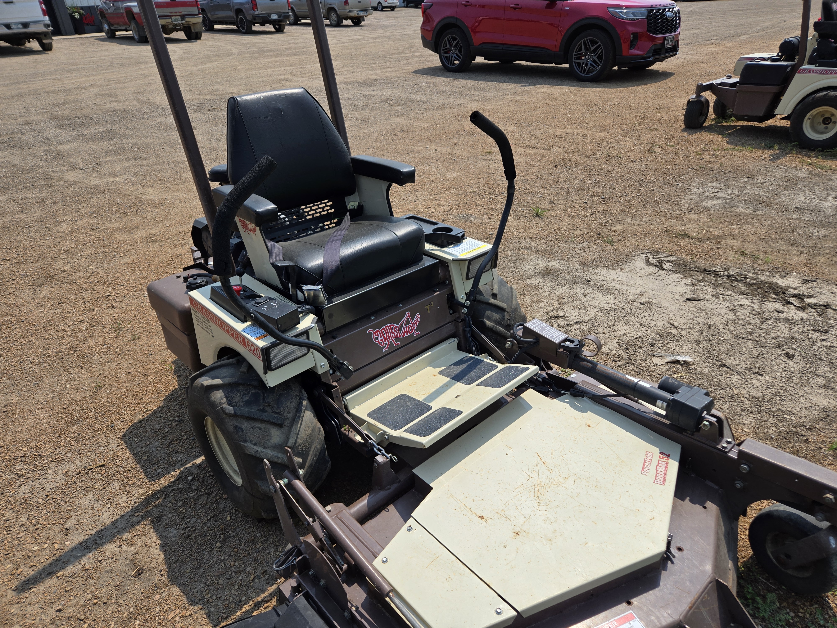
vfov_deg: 58.9
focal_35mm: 23
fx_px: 556
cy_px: 314
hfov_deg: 73.9
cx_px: 418
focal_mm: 5.4
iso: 25
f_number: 1.8
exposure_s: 1/2359
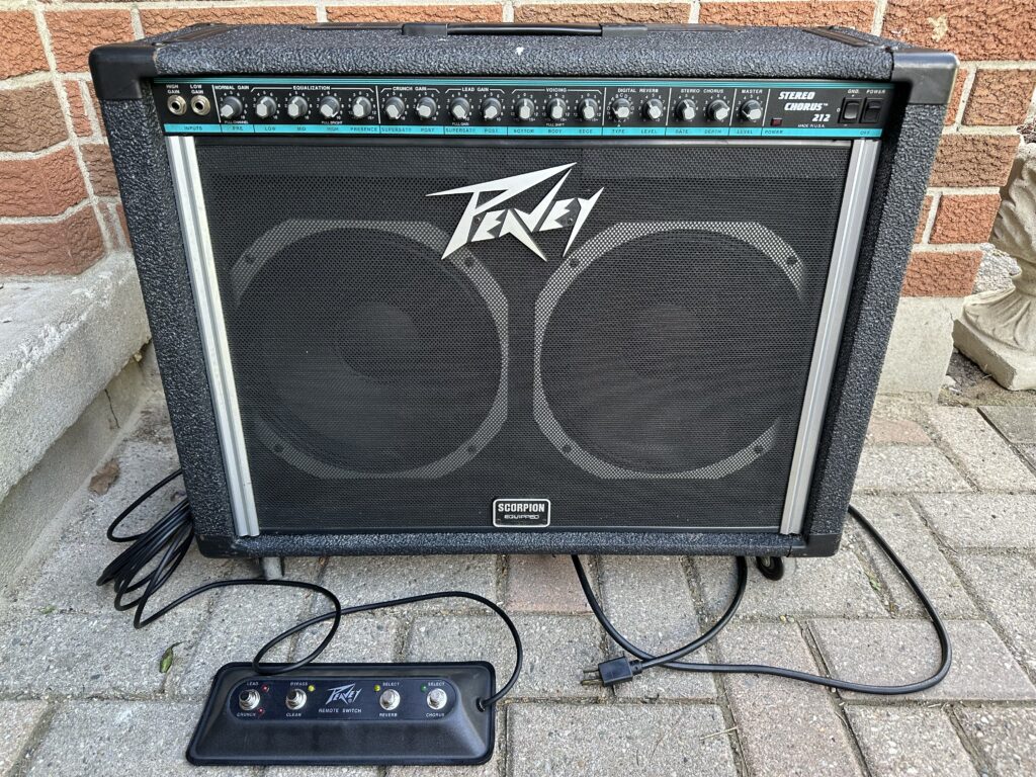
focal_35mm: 24
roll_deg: -0.1
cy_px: 388
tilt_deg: -29.9
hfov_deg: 71.6
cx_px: 518
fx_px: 718
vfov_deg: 56.8
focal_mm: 6.86
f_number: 1.78
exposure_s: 1/121
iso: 125
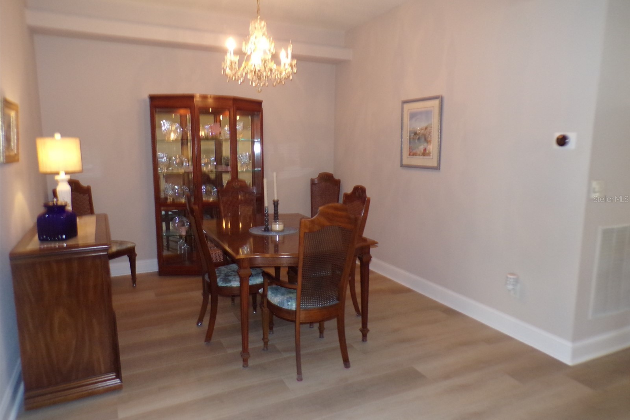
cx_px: 315
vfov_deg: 51.3
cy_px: 199
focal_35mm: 25
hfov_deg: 71.5
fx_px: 437
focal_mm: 4.3
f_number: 3
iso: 218
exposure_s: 1/34
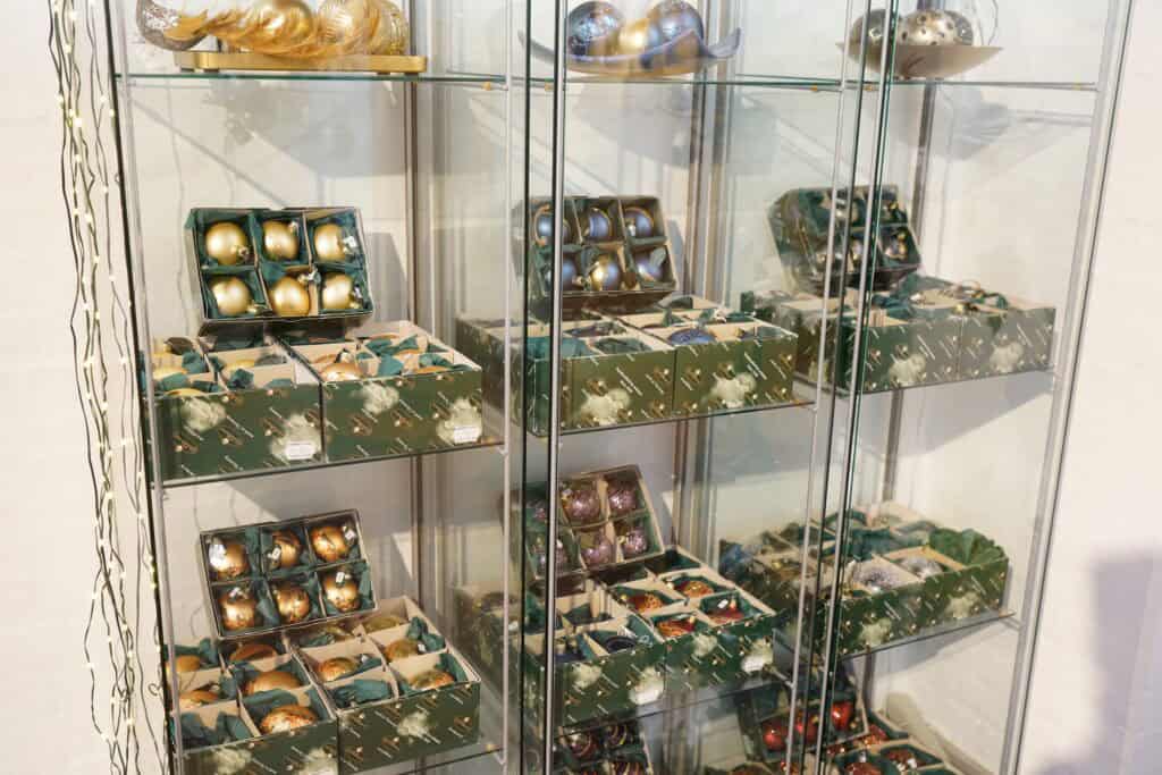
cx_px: 581
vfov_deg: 36.9
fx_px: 1162
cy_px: 388
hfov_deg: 53.1
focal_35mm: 36
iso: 1600
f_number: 4
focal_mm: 36
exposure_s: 1/125
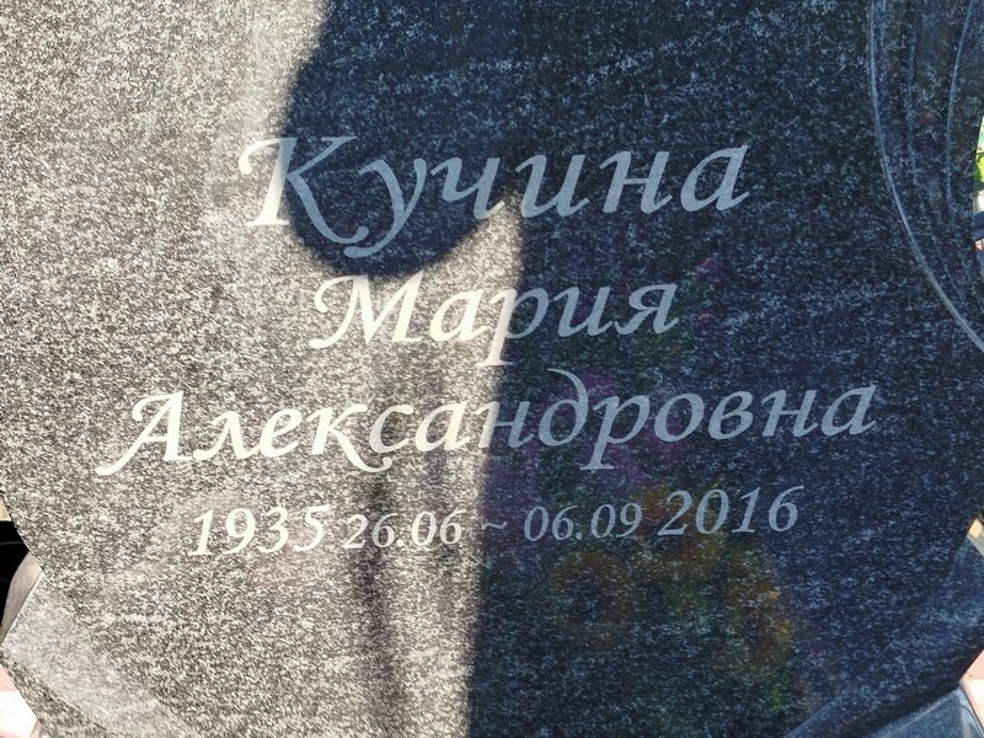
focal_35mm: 29
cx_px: 492
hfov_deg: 61.7
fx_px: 824
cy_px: 369
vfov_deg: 48.2
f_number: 1.7
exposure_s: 1/115
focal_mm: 5.31
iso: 50
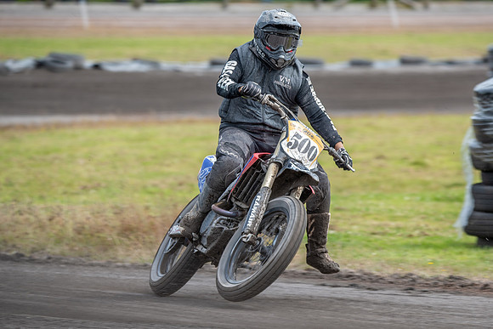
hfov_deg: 4.9
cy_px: 204
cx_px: 285
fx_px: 5735
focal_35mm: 419
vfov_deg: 3.3
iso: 200
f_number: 5.6
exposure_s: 1/400
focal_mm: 310
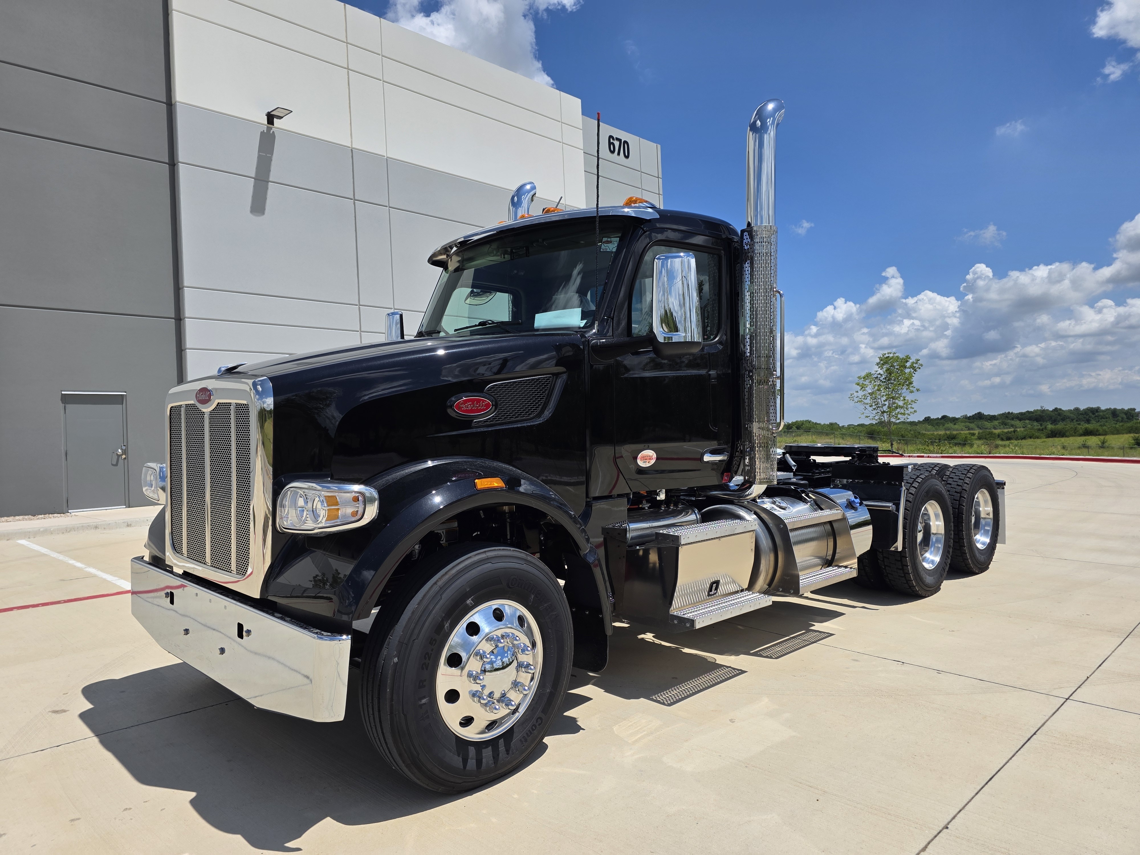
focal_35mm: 23
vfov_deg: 58.9
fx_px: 757
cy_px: 428
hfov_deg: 73.9
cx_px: 570
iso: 64
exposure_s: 1/7944
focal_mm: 6.3
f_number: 1.7
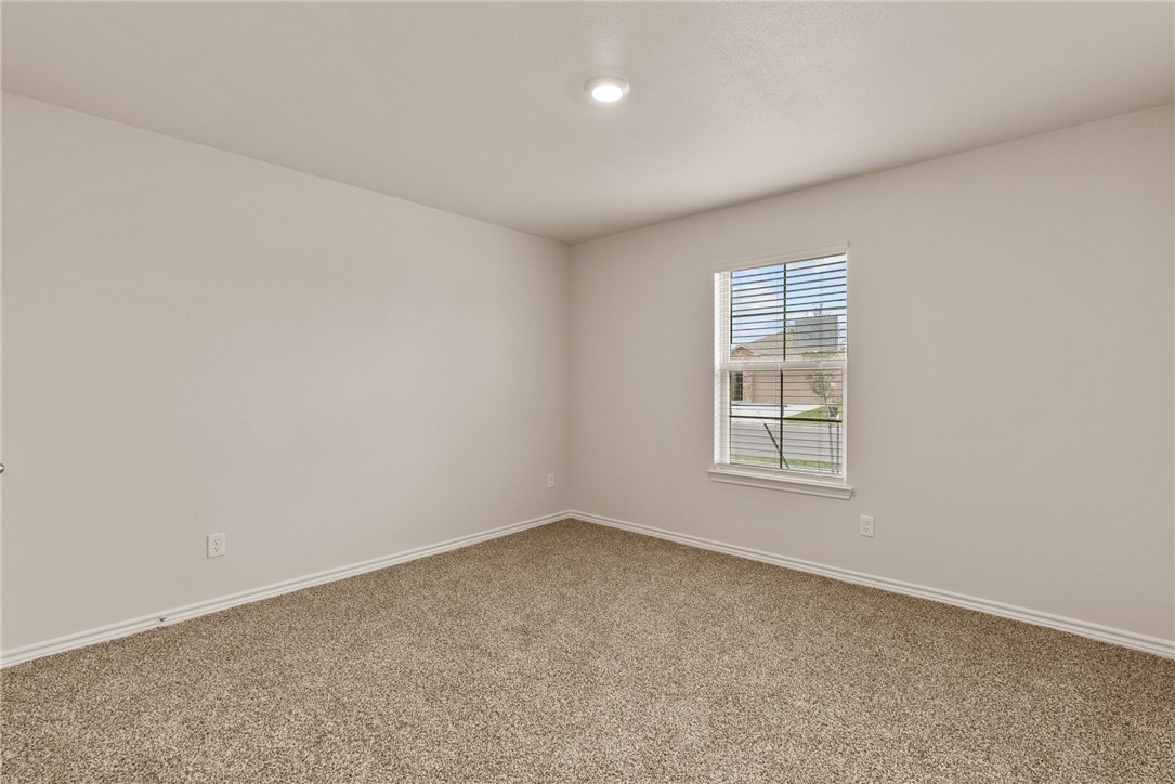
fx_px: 522
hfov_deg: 96.7
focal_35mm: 16
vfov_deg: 73.8
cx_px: 588
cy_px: 392
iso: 640
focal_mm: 16
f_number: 8
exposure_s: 1/10
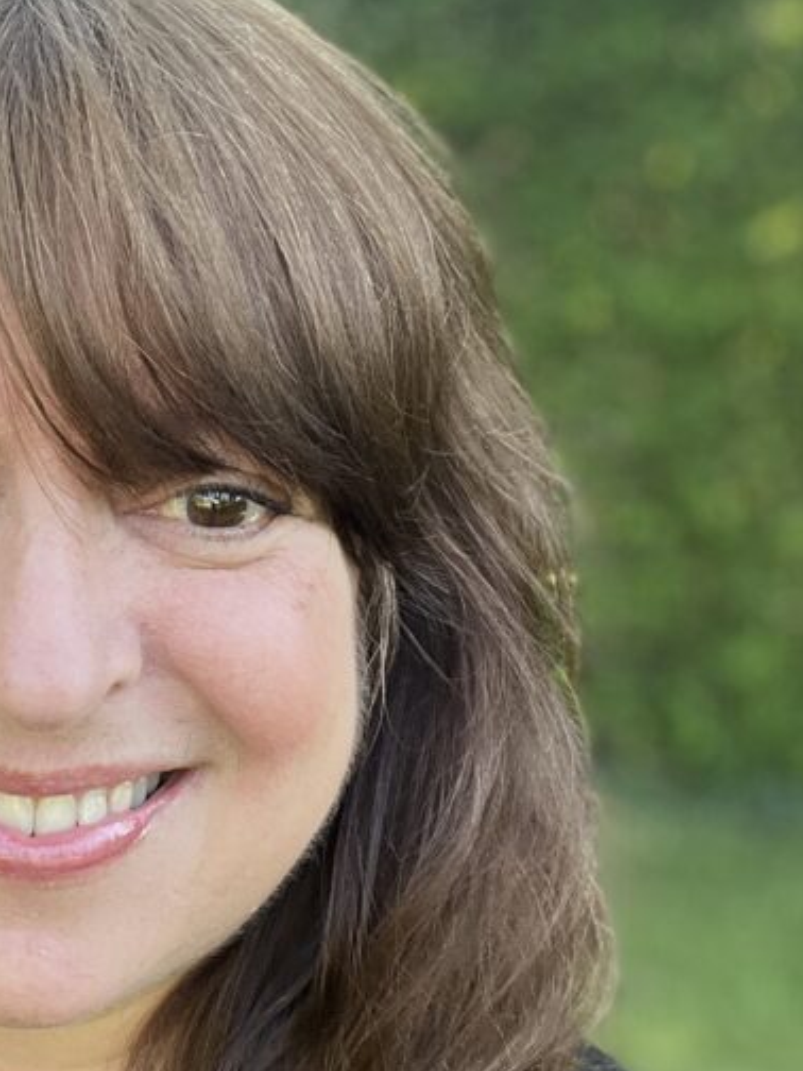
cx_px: 21
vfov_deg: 31.7
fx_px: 1887
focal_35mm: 61
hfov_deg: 23.2
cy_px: 567
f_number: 2.2
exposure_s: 1/121
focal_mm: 2.71
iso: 64
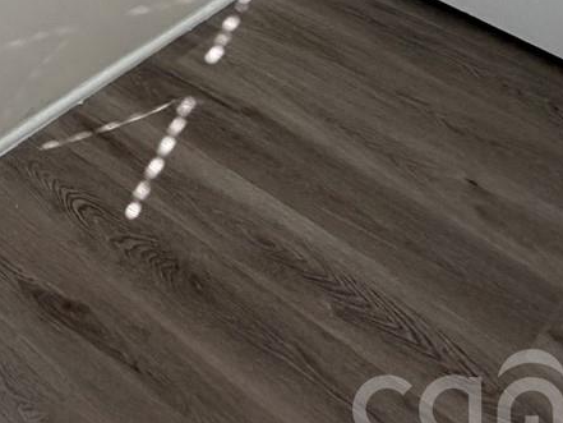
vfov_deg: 16.1
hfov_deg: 25.3
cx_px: -186
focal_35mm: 65
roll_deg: +0.2
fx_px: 1057
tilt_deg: -9.2
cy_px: -475
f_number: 2.2
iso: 125
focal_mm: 2.22
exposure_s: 1/120
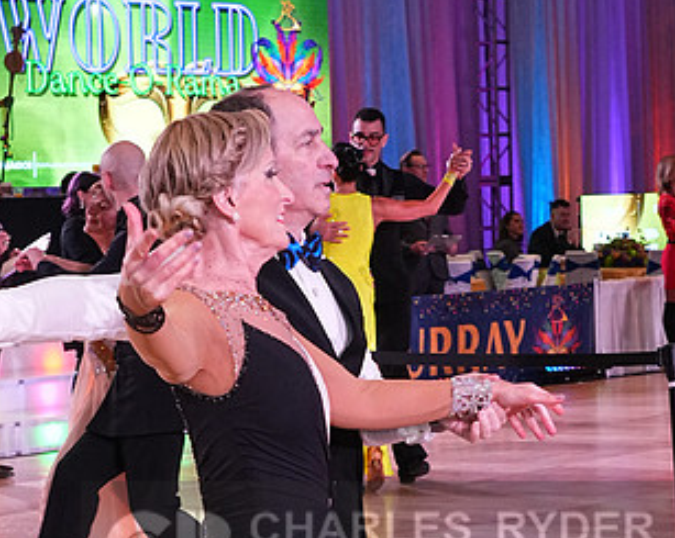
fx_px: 2694
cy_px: 556
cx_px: 386
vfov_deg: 11.3
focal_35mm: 135
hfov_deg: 14.3
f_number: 7.1
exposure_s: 1/250
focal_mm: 51
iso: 2500
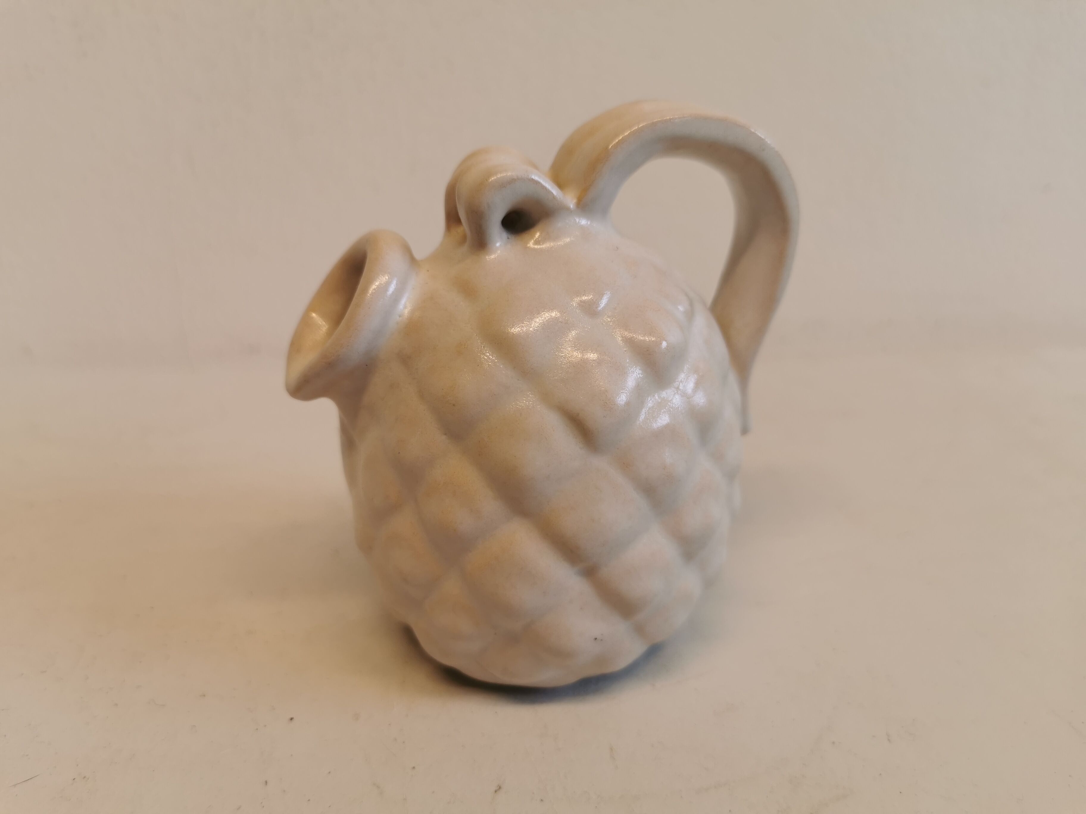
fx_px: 847
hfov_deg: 65.3
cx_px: 543
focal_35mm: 27
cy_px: 407
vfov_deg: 51.4
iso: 50
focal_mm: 5.56
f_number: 1.6
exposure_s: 1/120
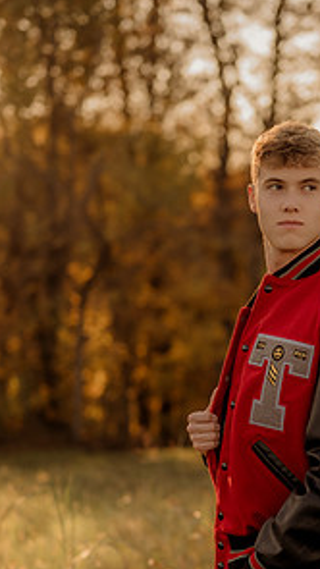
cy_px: 358
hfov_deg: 11.7
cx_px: 243
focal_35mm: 103
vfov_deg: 20.7
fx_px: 1553
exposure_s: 1/1000
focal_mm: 50
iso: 250
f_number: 1.8
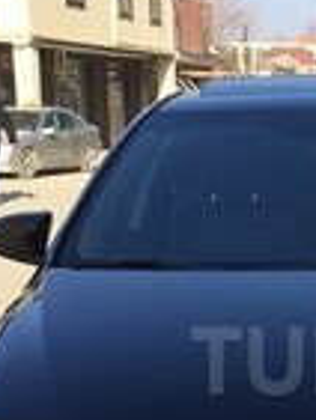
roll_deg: +0.4
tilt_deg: -12.8
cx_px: 420
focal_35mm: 102
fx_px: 1240
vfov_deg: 19.0
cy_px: 360
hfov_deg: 13.9
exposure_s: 1/1109
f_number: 2.2
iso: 32
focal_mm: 4.15
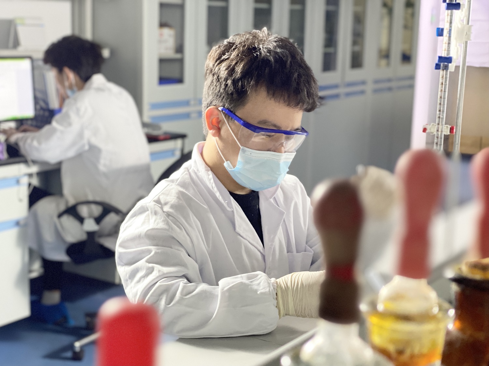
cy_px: 183
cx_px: 244
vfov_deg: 28.0
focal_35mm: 52
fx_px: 734
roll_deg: -1.3
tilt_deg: -11.0
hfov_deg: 36.8
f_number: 2
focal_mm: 6
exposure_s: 1/33
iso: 200
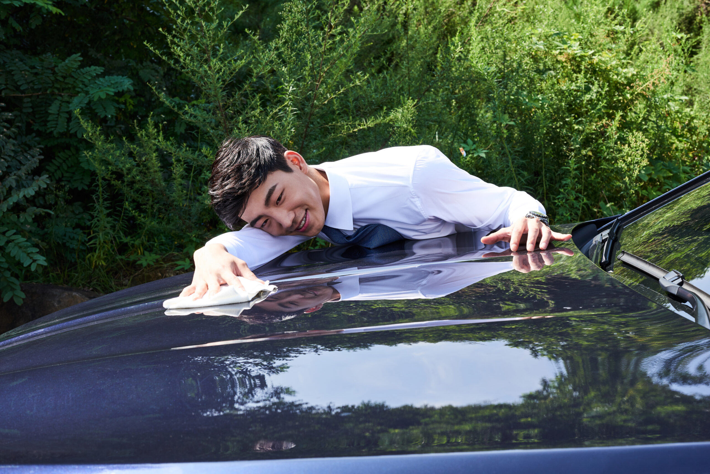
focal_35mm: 50
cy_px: 237
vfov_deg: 27.0
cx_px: 355
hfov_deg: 39.6
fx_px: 986
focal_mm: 50
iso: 200
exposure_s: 1/250
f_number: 10
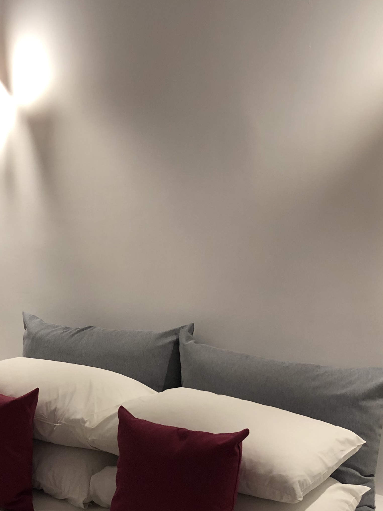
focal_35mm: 55
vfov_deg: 34.8
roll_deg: -0.6
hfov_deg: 26.0
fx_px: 812
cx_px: 66
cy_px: 309
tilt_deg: -10.0
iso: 50
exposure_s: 1/17
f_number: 1.8
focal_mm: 4
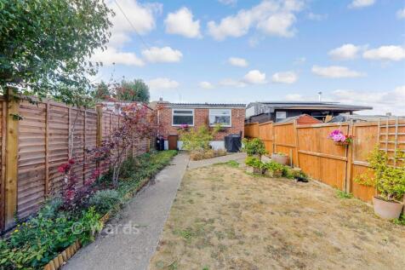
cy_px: 135
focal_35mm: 14
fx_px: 157
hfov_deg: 104.3
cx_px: 202
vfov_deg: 81.2
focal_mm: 14
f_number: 8
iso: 100
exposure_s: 1/100
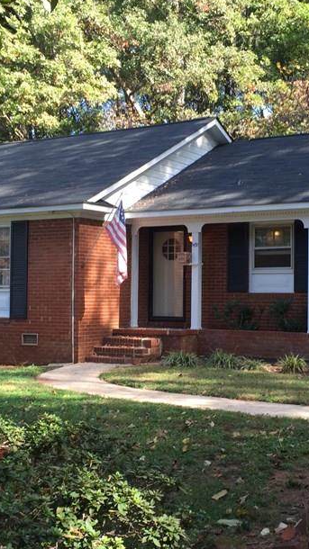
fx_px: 772
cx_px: 168
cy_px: 290
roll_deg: -0.3
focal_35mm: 53
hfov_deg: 22.6
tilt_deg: -1.0
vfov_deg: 39.2
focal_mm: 4.15
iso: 32
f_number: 2.2
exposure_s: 1/155
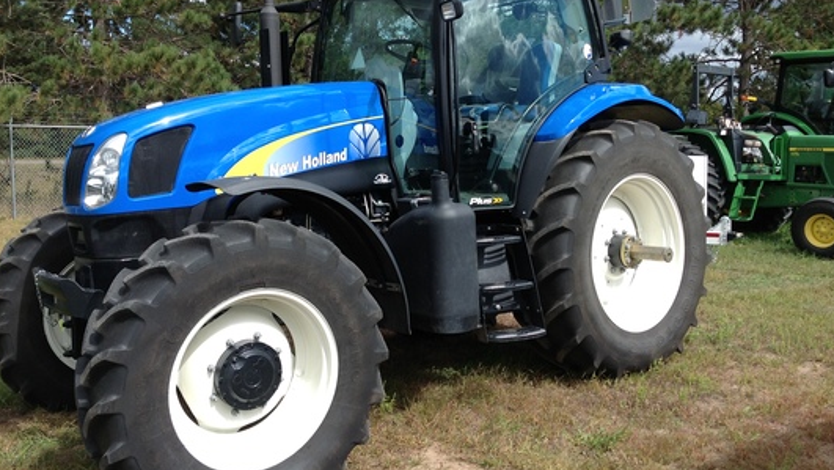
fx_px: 863
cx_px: 412
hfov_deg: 51.6
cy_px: 190
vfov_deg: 30.4
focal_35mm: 39
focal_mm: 4.28
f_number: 2.4
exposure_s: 1/1043
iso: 80
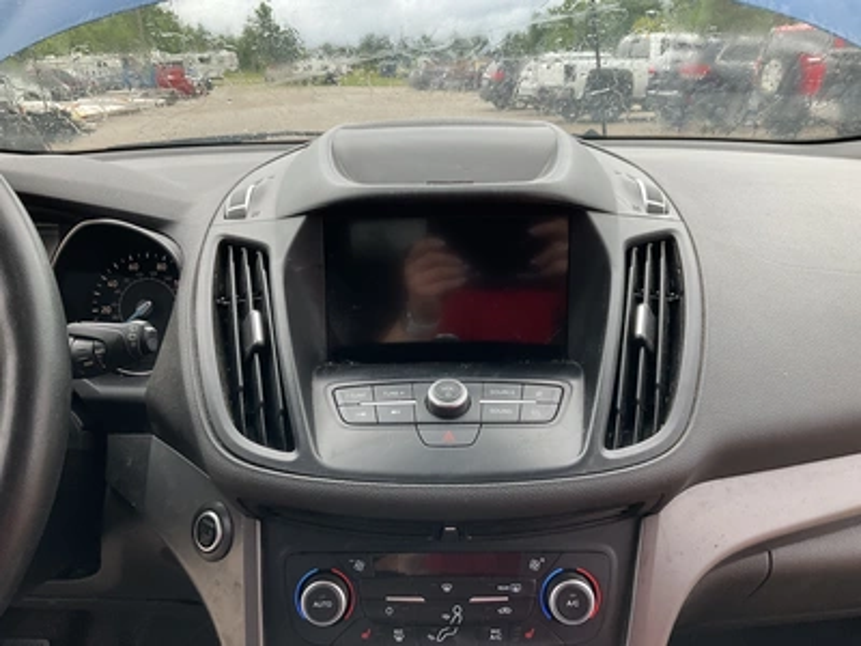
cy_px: 323
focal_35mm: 29
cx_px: 430
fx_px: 721
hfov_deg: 61.7
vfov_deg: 48.2
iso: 32
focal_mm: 3
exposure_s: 1/122
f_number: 1.8
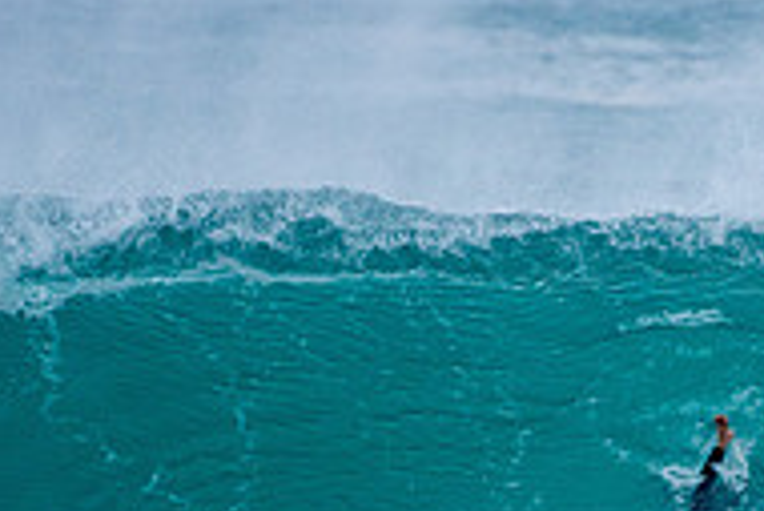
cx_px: 704
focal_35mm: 1613
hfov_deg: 1.3
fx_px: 34257
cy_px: 638
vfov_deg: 0.9
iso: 400
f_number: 5.6
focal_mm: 500
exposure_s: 1/1250
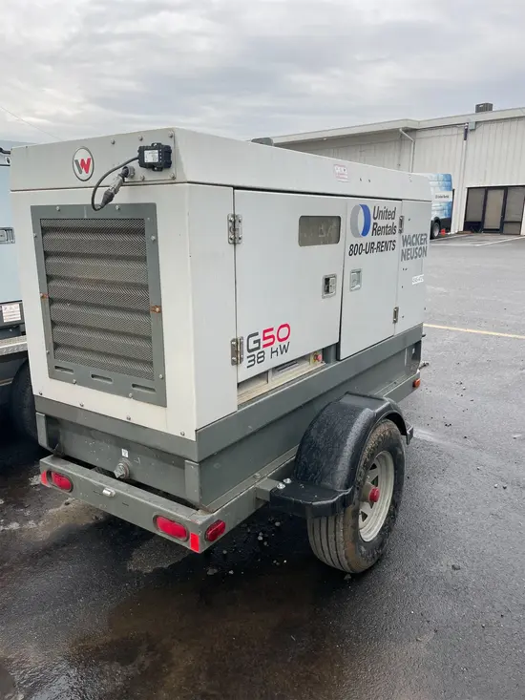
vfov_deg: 67.3
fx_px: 526
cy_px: 350
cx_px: 262
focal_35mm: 26
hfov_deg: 53.1
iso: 50
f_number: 1.6
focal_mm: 4.2
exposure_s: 1/412
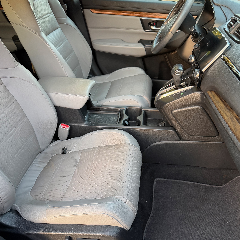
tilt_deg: -37.8
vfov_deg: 55.3
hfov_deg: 55.6
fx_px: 227
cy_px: 141
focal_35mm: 29
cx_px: 121
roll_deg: -0.1
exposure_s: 1/72
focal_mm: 6.76
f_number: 1.78
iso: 200
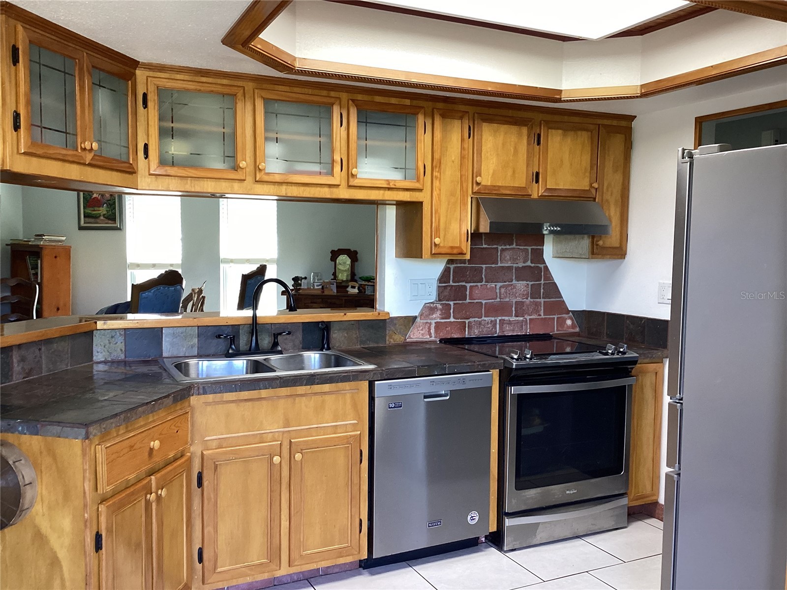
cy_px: 295
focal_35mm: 31
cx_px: 394
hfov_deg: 58.4
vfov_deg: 45.4
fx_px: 705
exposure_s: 1/60
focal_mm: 3.3
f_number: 2.4
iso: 125
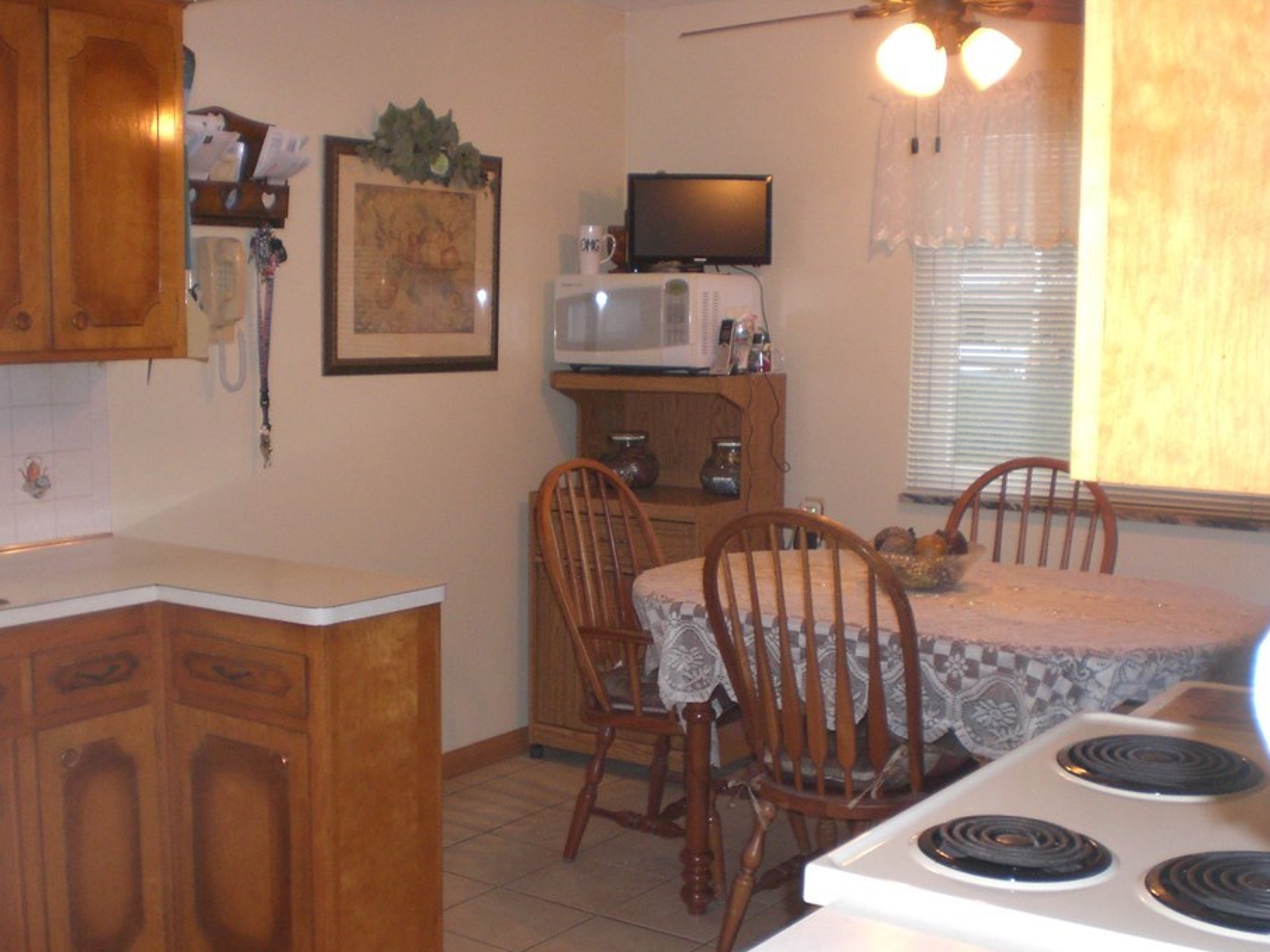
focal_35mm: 43
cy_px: 534
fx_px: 1578
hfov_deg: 43.8
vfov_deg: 33.6
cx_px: 616
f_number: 3.1
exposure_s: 1/60
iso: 200
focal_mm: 6.3
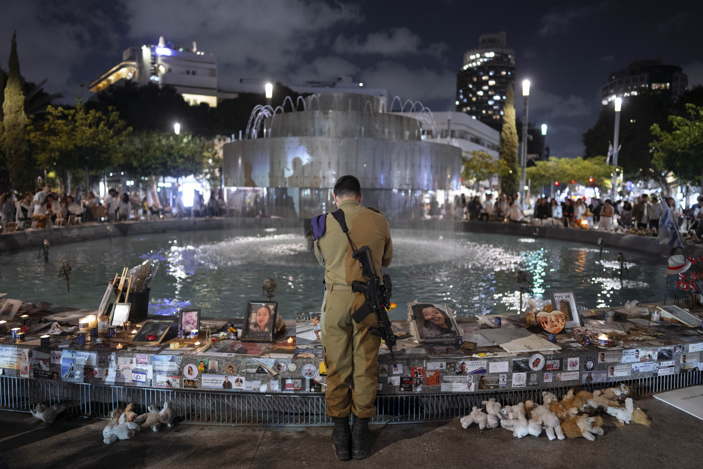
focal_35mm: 24
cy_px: 234
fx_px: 469
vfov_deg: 53.1
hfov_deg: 73.7
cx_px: 352
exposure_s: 1/30
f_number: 1.4
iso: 1600
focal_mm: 24
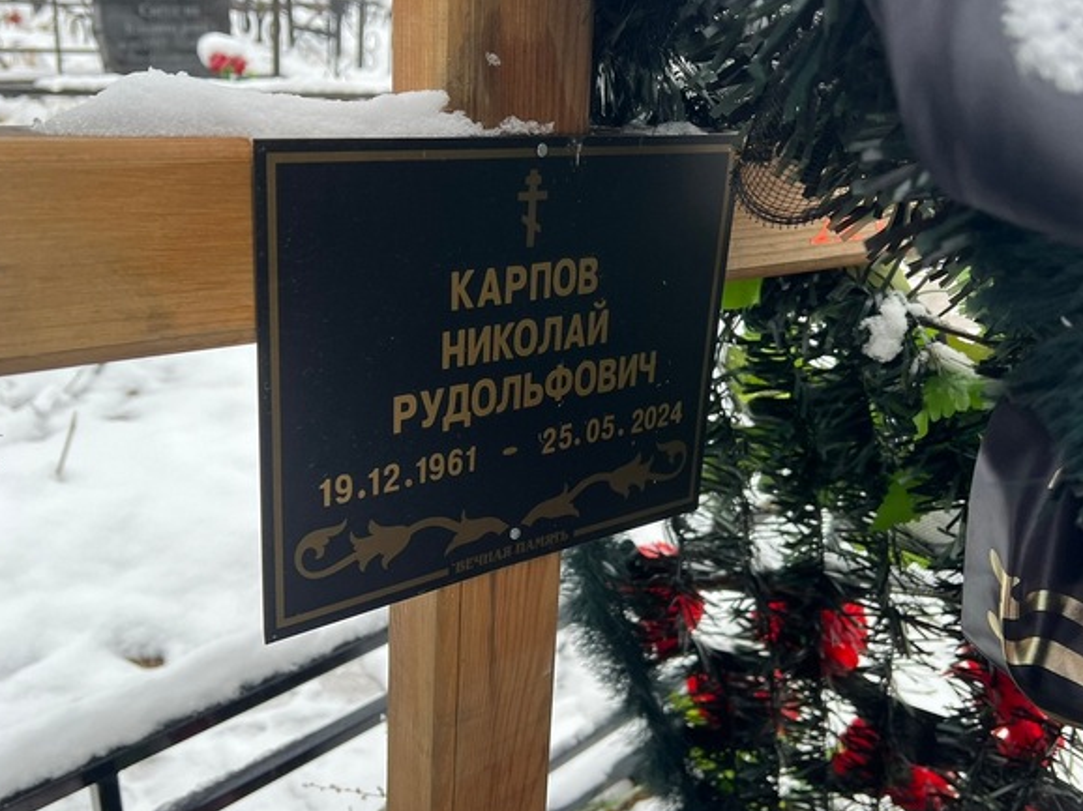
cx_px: 545
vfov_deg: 39.6
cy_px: 435
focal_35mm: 36
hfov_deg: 51.4
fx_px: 1126
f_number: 1.5
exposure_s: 1/186
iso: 40
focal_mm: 5.7
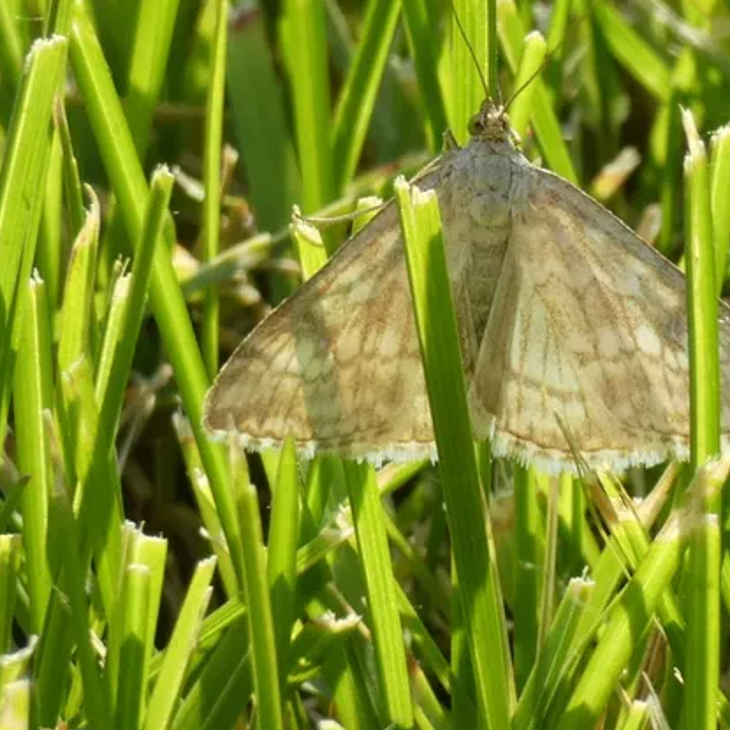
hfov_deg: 9.1
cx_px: 515
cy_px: 310
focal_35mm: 192
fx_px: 4581
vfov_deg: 9.1
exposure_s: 1/200
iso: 80
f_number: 5.3
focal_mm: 25.2
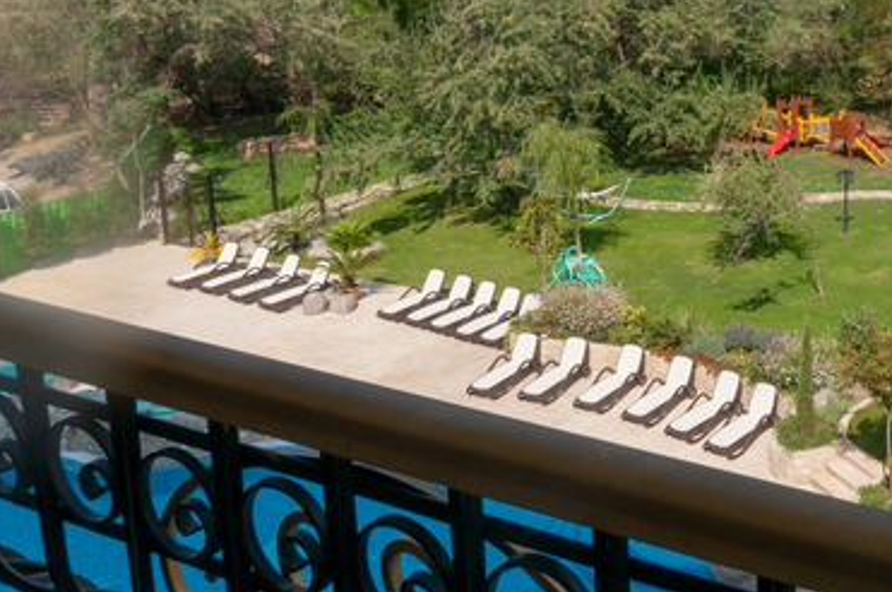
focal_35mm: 42
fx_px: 1041
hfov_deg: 41.8
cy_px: 78
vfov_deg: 30.5
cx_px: 839
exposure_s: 1/250
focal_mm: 13
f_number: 13
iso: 200
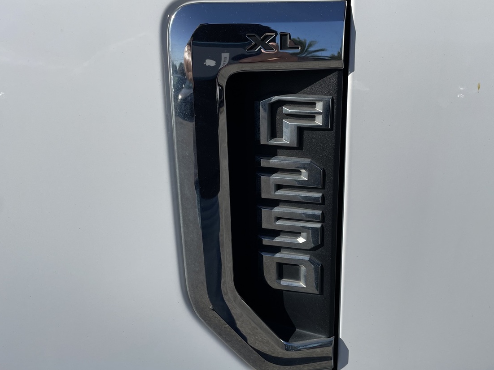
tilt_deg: -21.1
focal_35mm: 34
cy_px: 175
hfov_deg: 53.8
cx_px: 276
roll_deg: -2.0
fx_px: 485
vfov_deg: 41.8
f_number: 1.6
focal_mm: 4.2
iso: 32
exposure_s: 1/6135
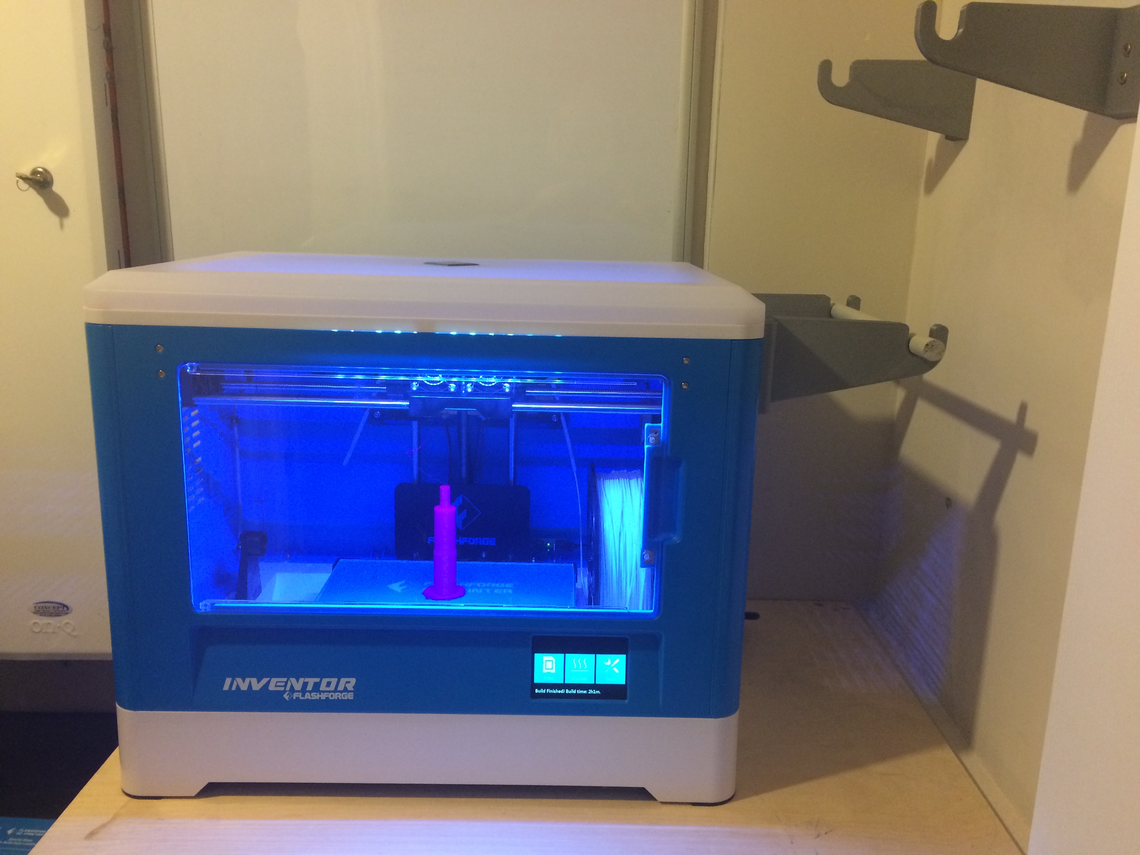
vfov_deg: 48.2
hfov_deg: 61.7
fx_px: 955
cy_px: 428
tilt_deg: -12.1
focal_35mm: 29
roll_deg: +0.0
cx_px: 570
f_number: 2.2
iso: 250
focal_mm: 4.15
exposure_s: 1/30
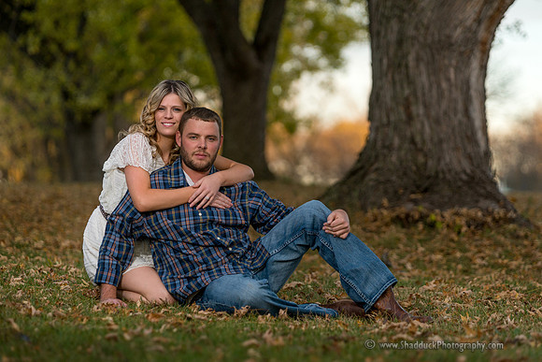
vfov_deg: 10.2
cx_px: 271
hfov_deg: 15.2
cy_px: 181
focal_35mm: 135
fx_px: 2033
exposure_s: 1/640
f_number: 2.8
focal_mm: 135
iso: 500
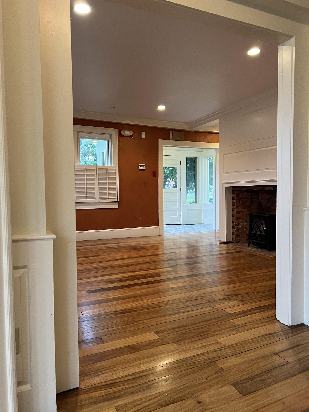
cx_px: 154
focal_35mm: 26
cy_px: 206
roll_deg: +0.9
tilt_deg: -2.2
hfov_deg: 53.1
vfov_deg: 67.3
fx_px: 309
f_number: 1.5
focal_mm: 5.7
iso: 160
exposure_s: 1/60
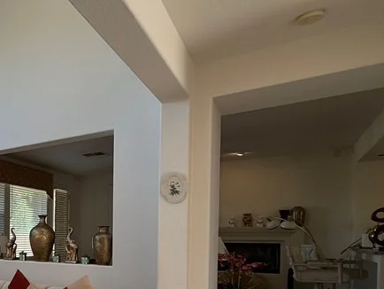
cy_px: 243
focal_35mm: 33
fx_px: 366
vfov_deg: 40.7
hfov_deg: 41.5
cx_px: -57
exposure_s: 1/149
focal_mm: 2.22
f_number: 2.2
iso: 64
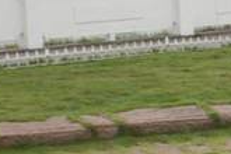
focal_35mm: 182
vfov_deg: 7.5
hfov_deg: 10.1
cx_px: 518
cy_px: 29
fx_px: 1168
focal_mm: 24
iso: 160
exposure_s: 1/60
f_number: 5
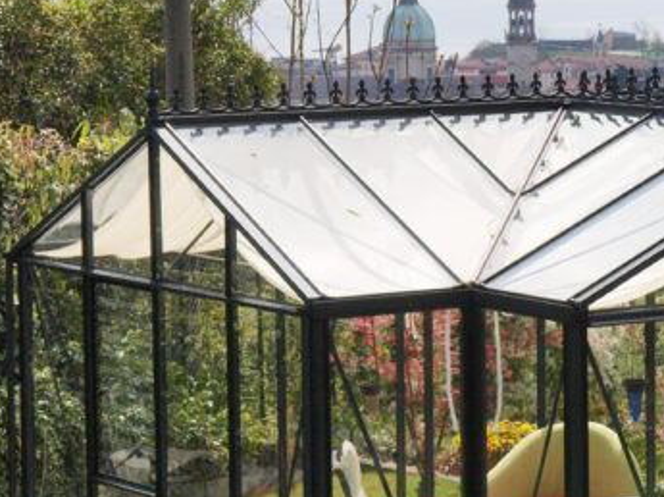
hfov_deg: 9.6
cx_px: 604
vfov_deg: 7.2
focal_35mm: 205
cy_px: 329
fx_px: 3928
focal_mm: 46
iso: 250
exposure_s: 1/800
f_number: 9
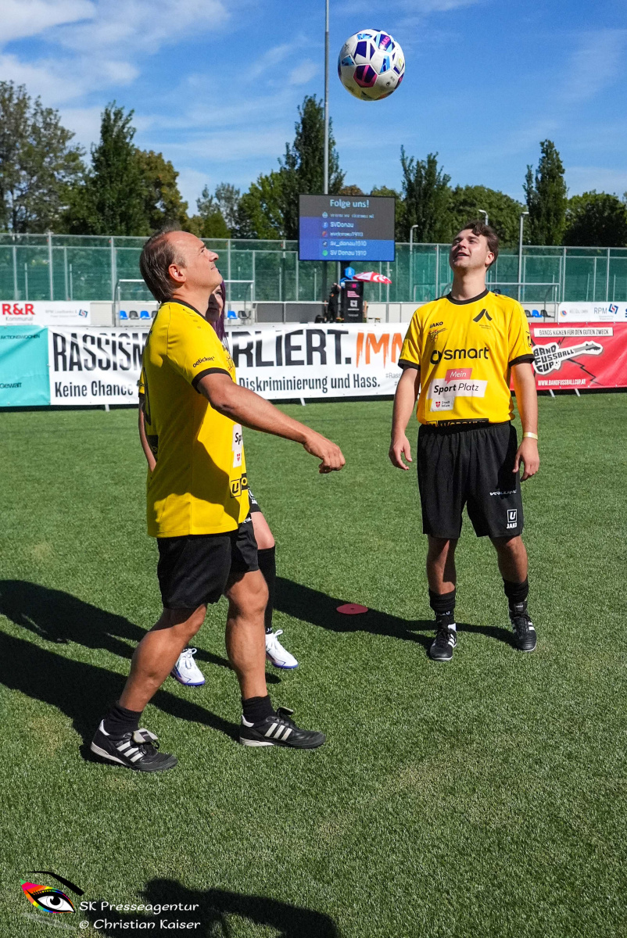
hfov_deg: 33.5
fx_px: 1043
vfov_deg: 48.4
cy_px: 469
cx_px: 314
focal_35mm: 40
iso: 5000
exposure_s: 1/80000
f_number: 4.5
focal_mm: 27
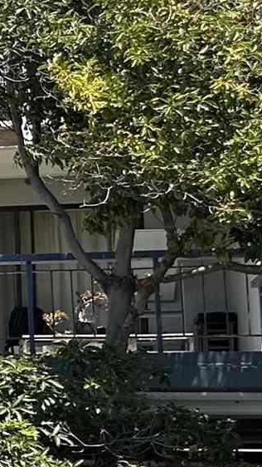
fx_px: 1767
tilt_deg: +8.1
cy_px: 292
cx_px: -937
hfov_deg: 6.2
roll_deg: -2.7
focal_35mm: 143
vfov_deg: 15.0
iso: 80
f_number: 1.78
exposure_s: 1/2591
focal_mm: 6.86
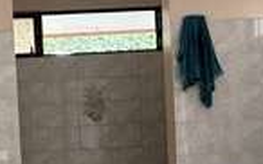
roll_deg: +2.9
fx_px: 466
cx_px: 41
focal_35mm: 65
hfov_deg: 30.5
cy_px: 126
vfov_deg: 19.8
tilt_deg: -1.4
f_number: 2.2
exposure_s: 1/99
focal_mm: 2.22
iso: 125
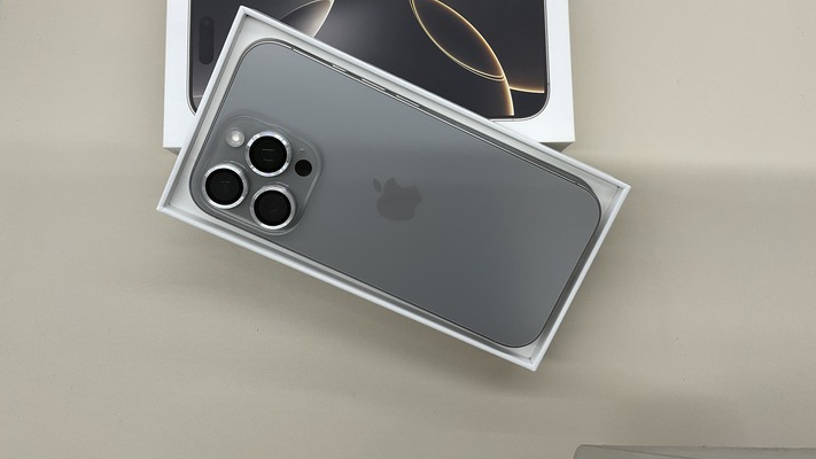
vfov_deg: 36.5
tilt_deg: -81.5
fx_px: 692
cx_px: 412
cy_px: 174
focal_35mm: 32
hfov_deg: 61.0
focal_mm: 3
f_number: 1.8
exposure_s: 1/120
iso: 64
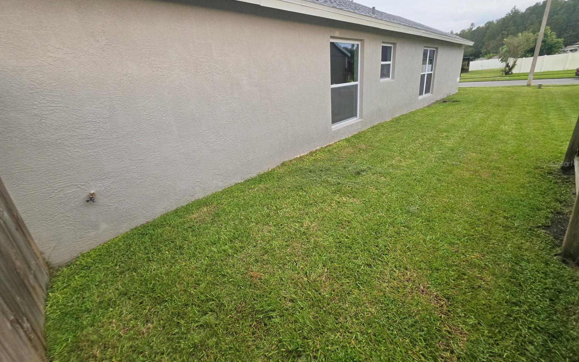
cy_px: 163
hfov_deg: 105.3
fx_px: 221
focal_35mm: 14
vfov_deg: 78.4
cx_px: 292
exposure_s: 1/120
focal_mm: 2.2
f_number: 1.9
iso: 320
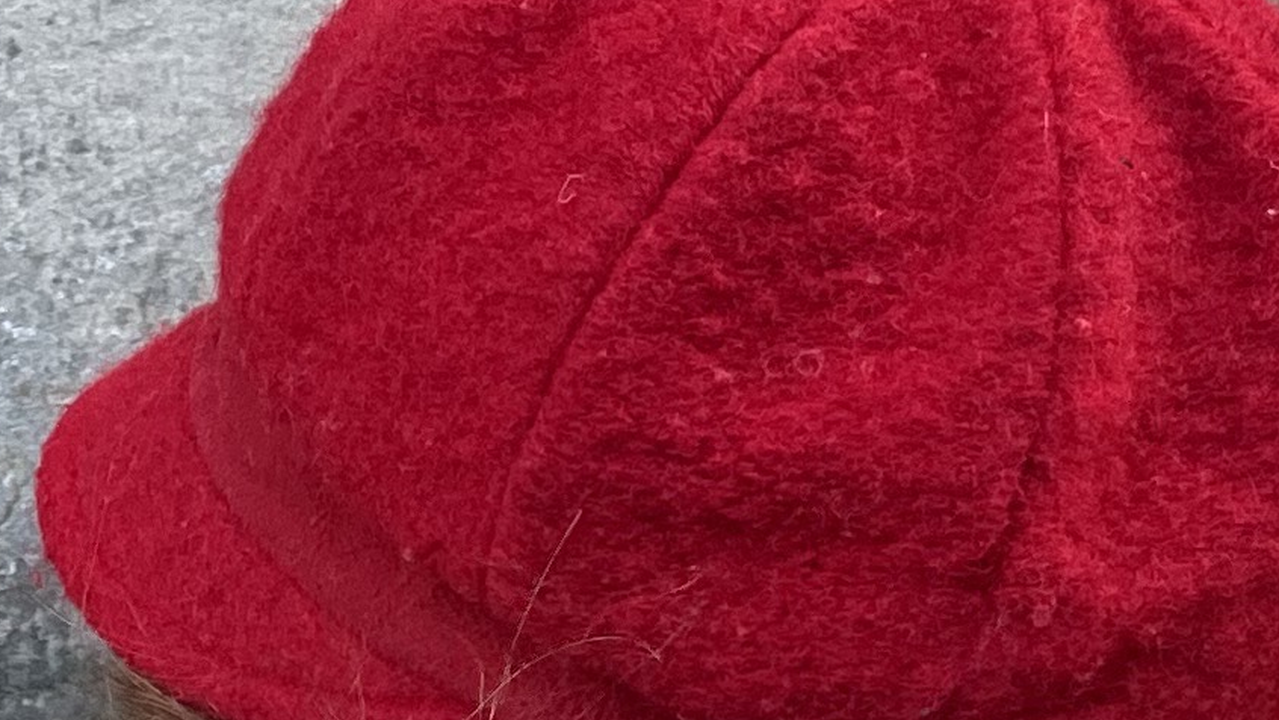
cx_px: -47
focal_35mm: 135
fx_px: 4579
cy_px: 1691
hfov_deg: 15.6
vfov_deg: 8.3
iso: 100
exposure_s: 1/121
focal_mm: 5.1
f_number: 1.6
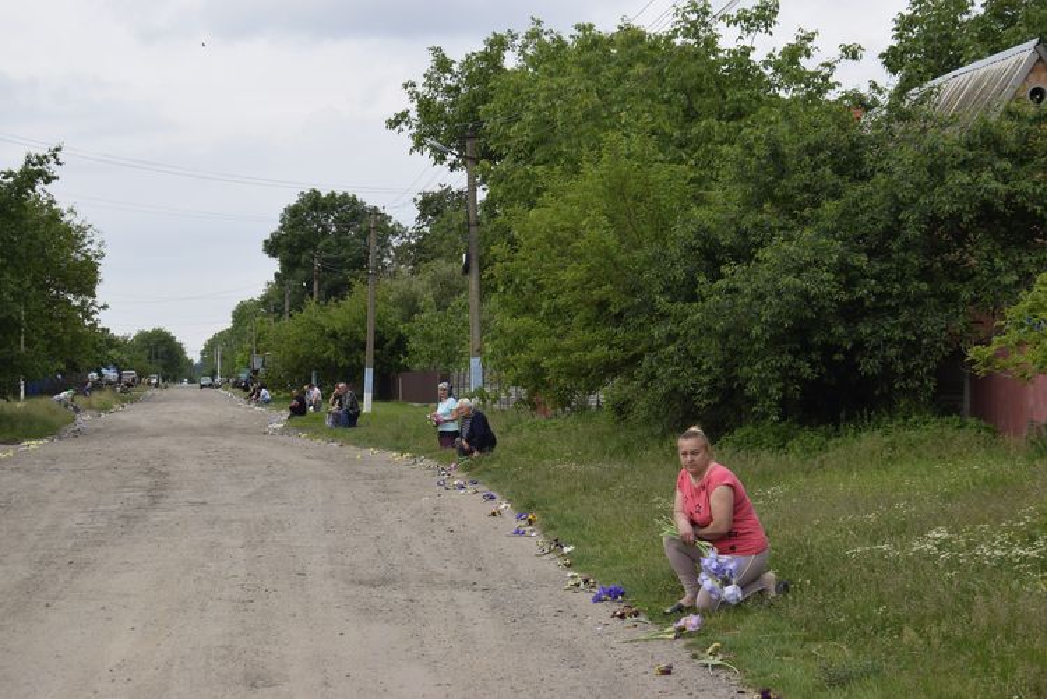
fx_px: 2401
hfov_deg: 24.6
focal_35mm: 82
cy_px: 350
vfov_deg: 16.6
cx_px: 524
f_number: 8
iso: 100
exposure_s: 1/200
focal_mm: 55
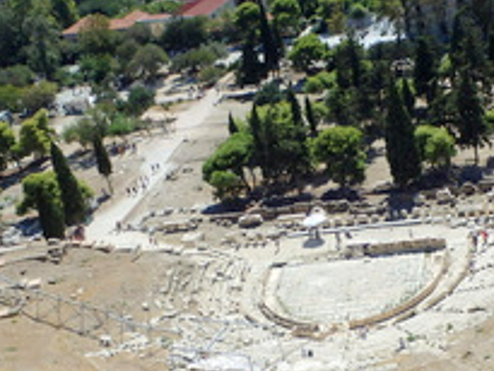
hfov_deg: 26.4
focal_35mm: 73
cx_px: 357
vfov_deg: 20.1
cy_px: 271
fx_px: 1042
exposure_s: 1/125
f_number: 11
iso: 125
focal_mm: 5.4
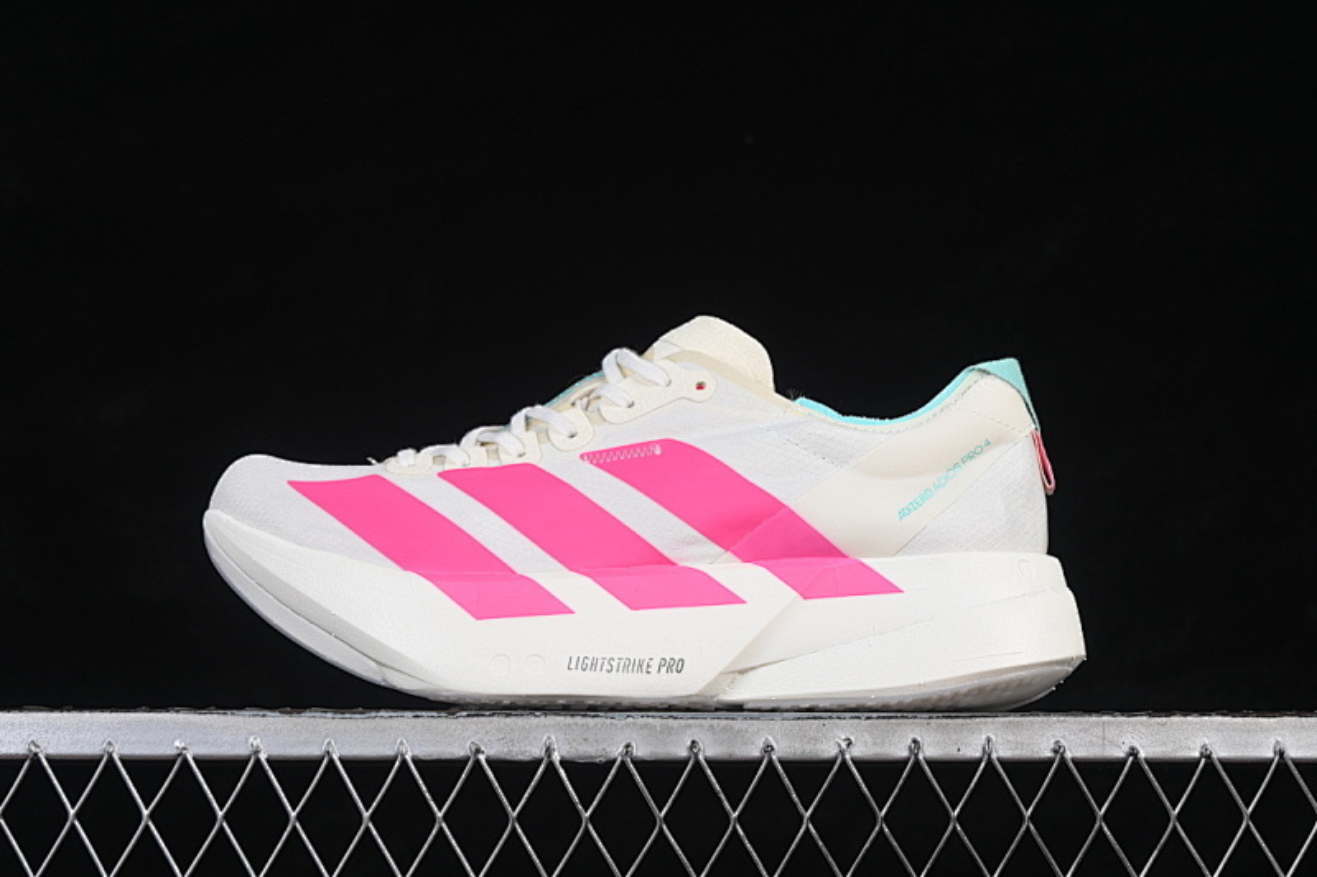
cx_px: 658
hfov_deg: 27.0
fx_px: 2743
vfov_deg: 18.2
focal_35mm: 75
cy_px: 438
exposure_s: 1/80
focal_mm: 50
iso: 160
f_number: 8
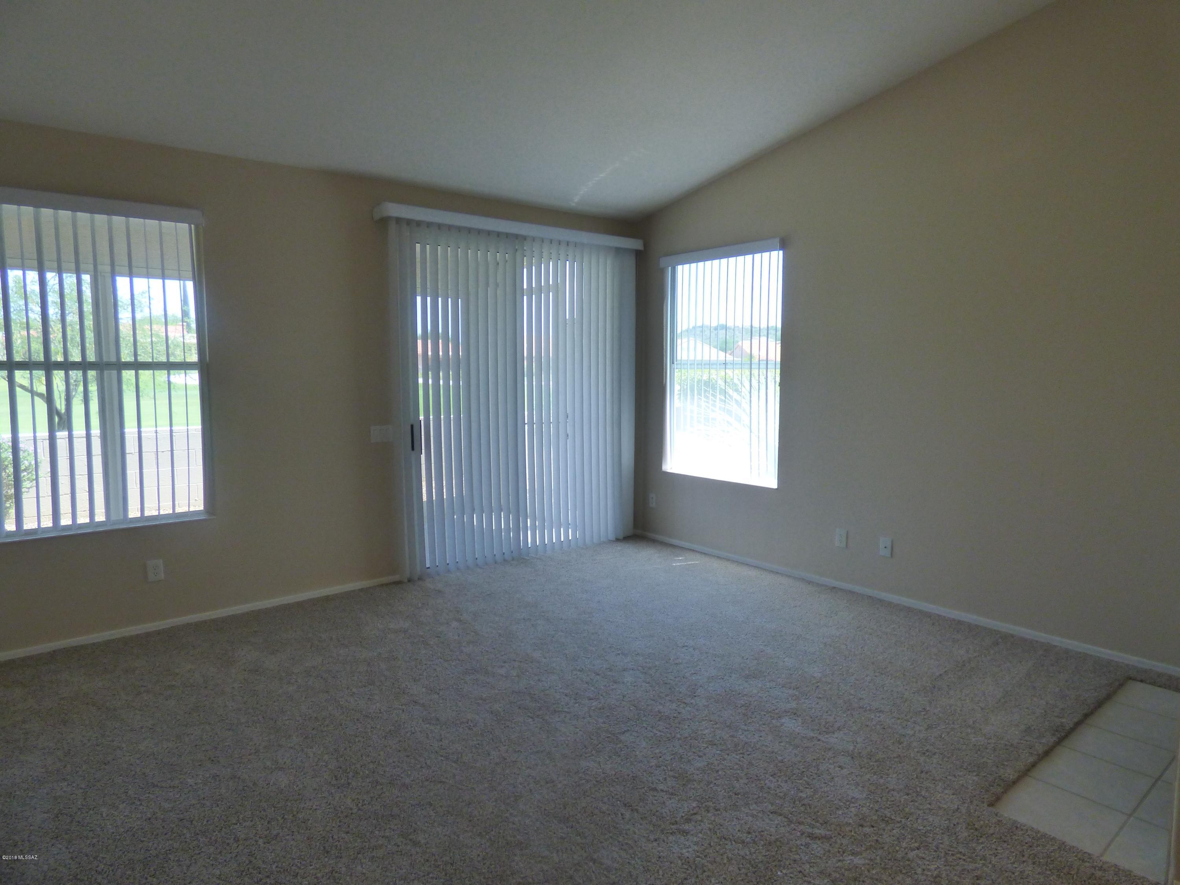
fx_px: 682
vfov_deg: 66.0
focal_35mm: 20
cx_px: 590
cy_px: 442
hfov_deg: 81.7
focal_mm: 3.58
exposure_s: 1/100
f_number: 2.8
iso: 200
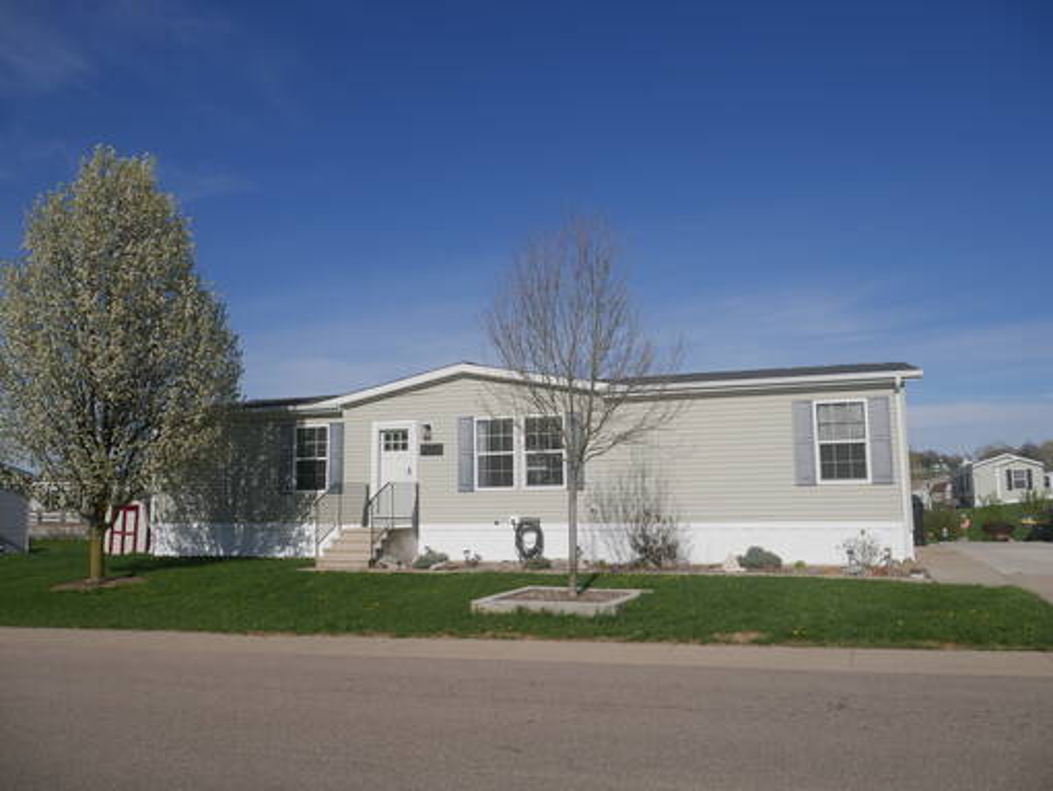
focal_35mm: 28
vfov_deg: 49.8
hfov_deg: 63.4
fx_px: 852
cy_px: 396
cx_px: 526
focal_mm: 14
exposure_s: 1/1600
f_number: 6.3
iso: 200
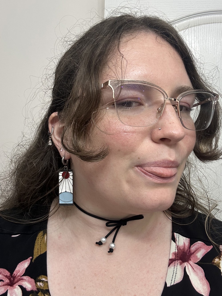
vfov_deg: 60.0
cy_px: 148
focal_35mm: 30
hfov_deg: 46.8
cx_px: 111
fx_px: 256
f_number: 1.9
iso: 50
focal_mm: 2.69
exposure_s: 1/60
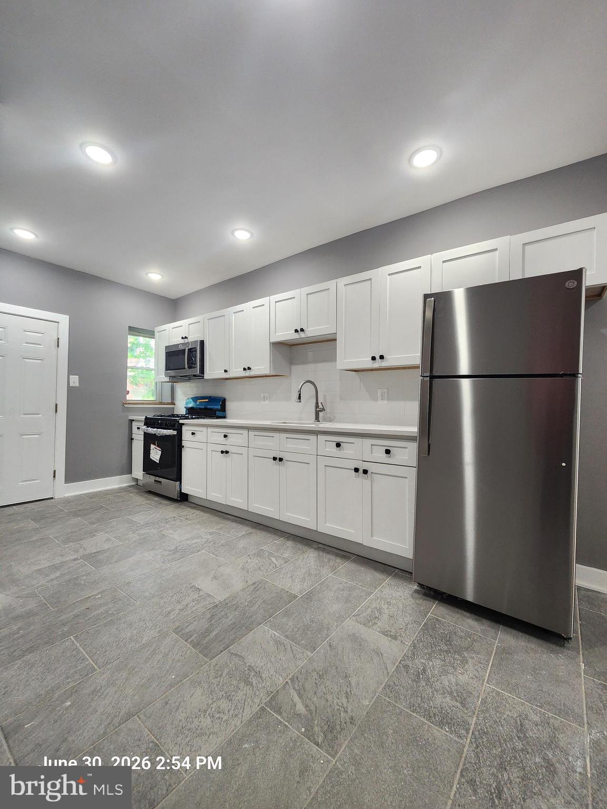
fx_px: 304
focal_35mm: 13
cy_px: 404
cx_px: 304
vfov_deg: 106.2
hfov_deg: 89.9
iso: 200
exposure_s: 1/60
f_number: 2.2
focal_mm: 2.2
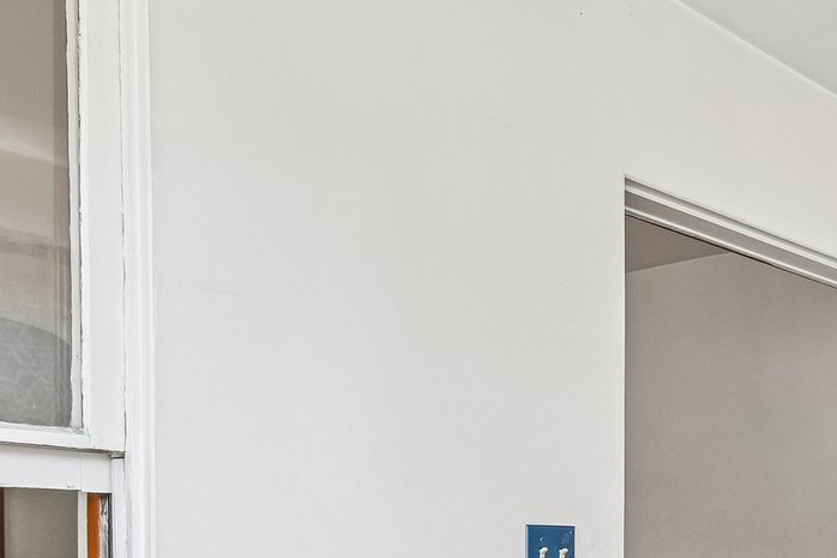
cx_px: 884
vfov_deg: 28.3
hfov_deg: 38.2
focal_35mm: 44
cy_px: 578
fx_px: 1023
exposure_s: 1/20
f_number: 8
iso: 100
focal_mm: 10
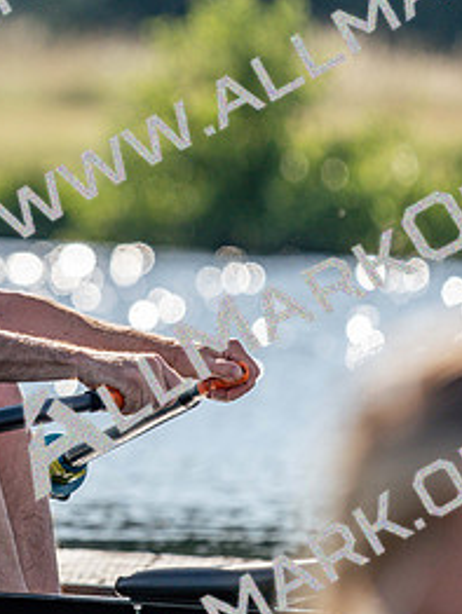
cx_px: -178
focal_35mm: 850
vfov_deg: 2.3
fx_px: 15101
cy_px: 278
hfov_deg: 1.8
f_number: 6.3
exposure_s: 1/1600
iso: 200
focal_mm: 400
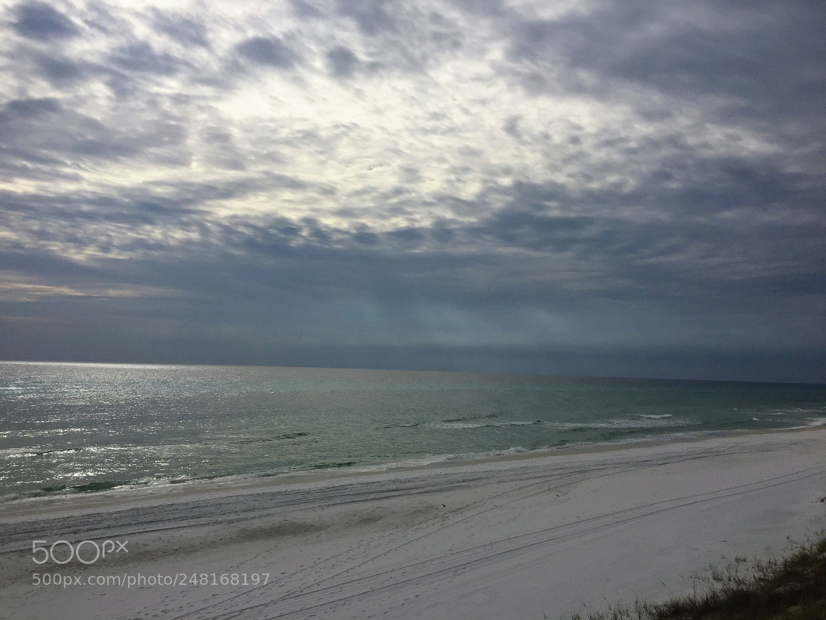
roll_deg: -1.2
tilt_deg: +4.2
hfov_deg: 61.7
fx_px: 692
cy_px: 310
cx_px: 413
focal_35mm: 29
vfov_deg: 48.2
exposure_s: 1/13333
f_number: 2.2
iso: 32
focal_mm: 4.15
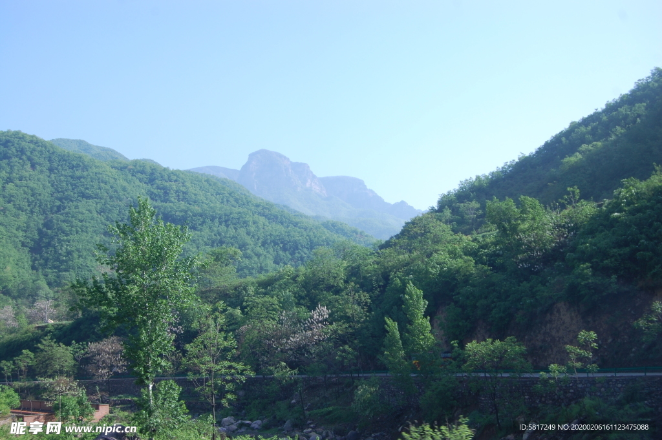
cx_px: 331
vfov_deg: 31.8
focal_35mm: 42
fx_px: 772
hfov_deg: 46.4
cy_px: 220
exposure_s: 1/200
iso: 200
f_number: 7.1
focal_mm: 28
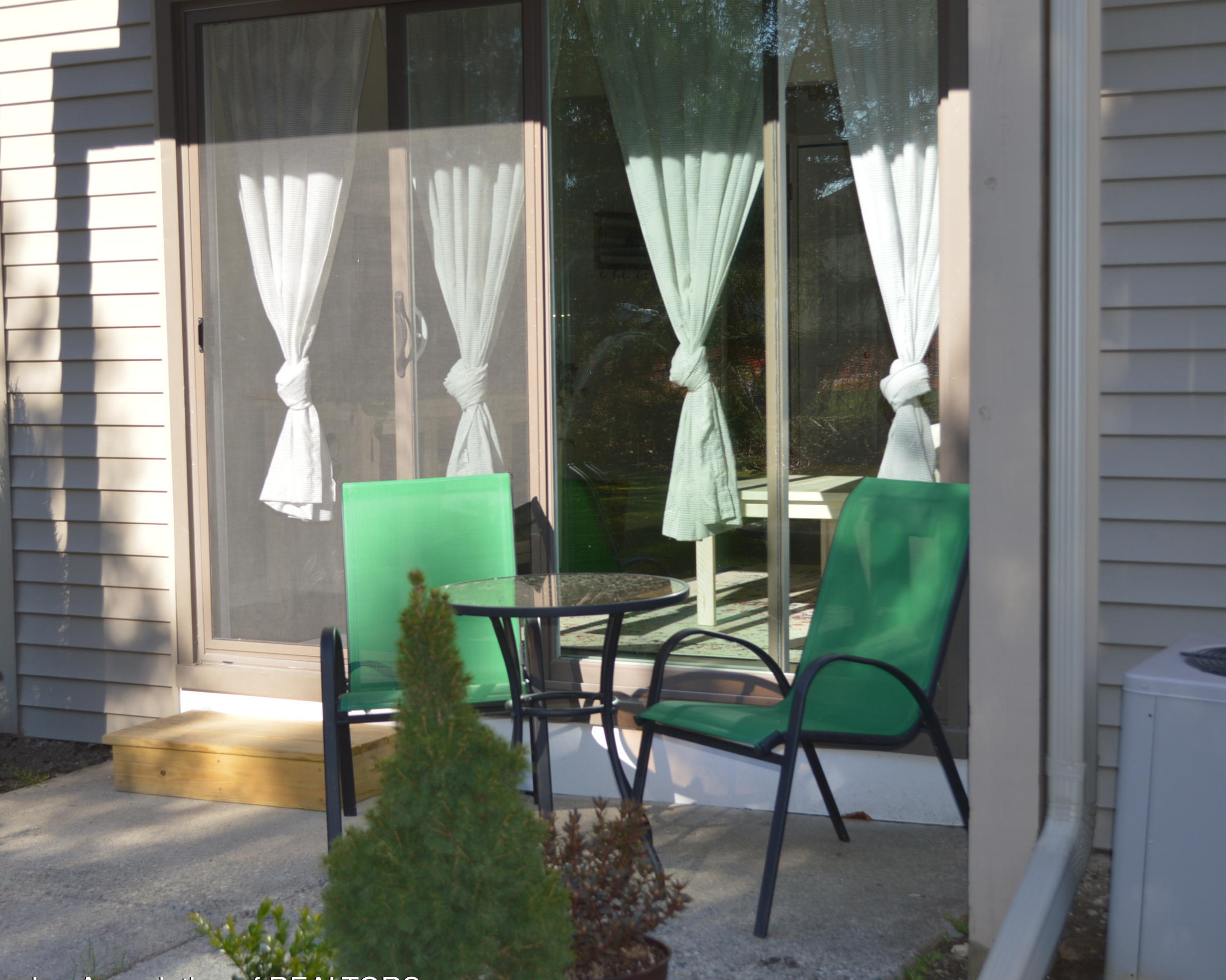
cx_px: 556
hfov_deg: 32.5
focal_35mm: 58
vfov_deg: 26.2
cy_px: 509
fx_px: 2104
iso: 100
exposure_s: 1/200
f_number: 5
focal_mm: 32
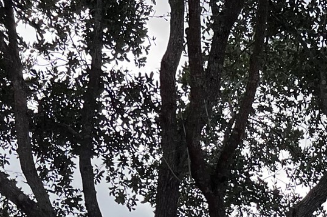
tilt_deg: +9.2
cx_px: 483
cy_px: 439
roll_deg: -4.3
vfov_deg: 11.8
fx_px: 935
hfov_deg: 17.8
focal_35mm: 103
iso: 40
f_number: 1.5
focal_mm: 5.7
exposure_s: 1/191
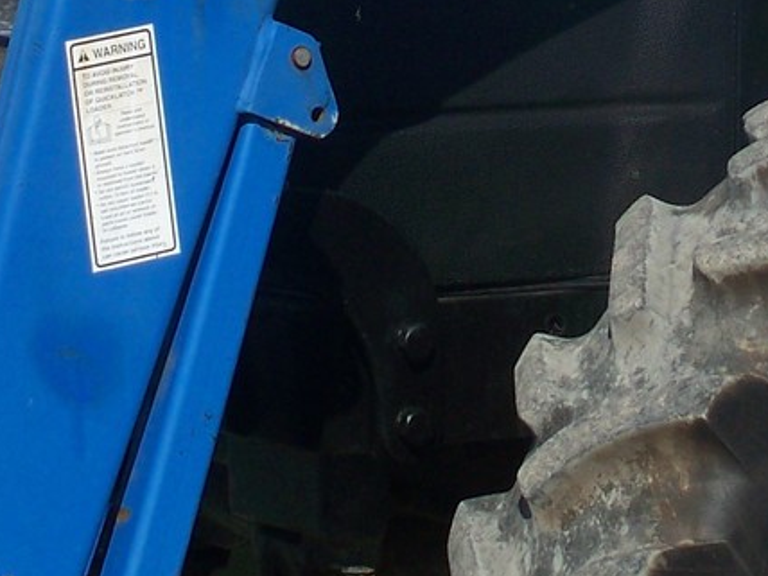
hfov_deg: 8.8
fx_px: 4992
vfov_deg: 6.5
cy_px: -275
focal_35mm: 225
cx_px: 678
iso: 64
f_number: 5
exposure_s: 1/640
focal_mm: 9.86
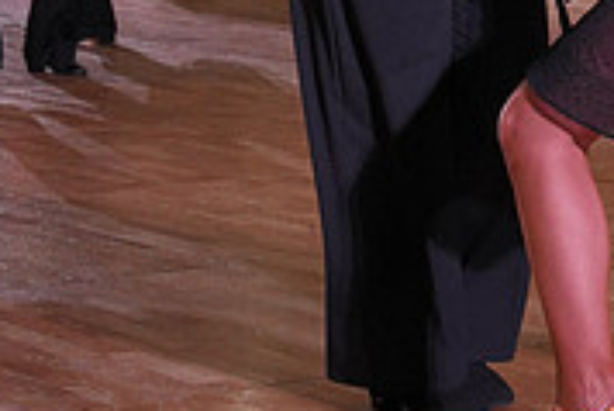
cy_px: -174
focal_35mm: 182
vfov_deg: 7.4
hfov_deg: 11.1
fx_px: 3107
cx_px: 728
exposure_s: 1/400
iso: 2000
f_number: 5.6
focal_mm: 56
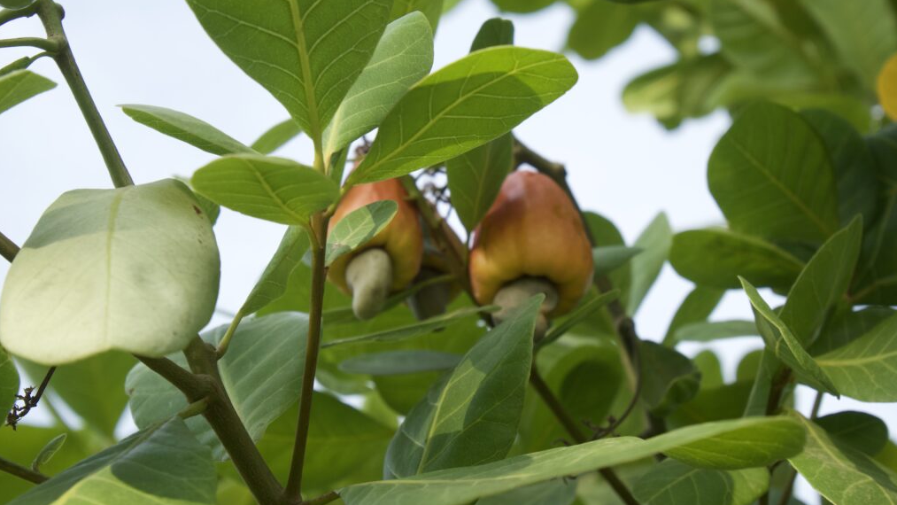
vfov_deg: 15.9
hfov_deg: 27.9
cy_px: 218
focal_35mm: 76
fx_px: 1808
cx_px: 451
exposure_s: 1/160
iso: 200
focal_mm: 32
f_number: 5.6
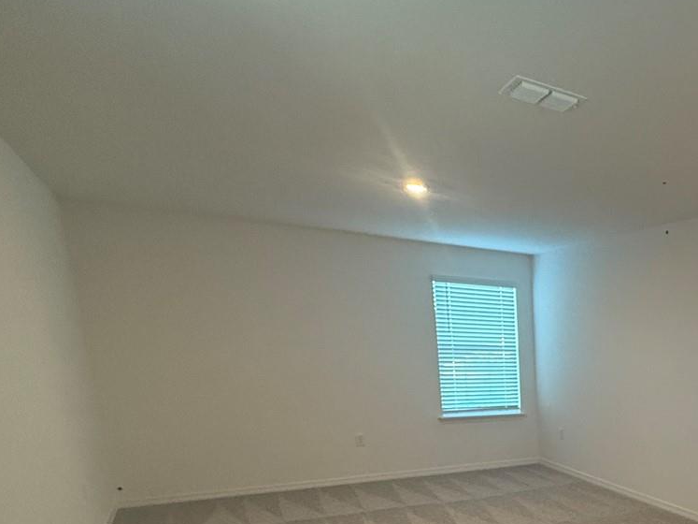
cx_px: 706
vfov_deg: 42.7
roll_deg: -1.5
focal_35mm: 30
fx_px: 605
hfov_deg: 48.6
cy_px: 477
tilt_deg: -11.1
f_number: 2.2
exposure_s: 1/60
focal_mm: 2.22
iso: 250
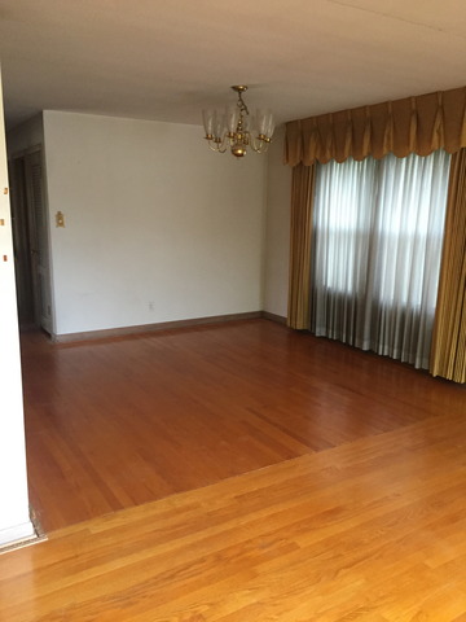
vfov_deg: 61.7
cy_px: 311
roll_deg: +0.2
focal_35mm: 29
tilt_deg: -10.1
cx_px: 233
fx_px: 521
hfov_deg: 48.2
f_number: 2.2
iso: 200
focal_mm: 4.15
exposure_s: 1/30
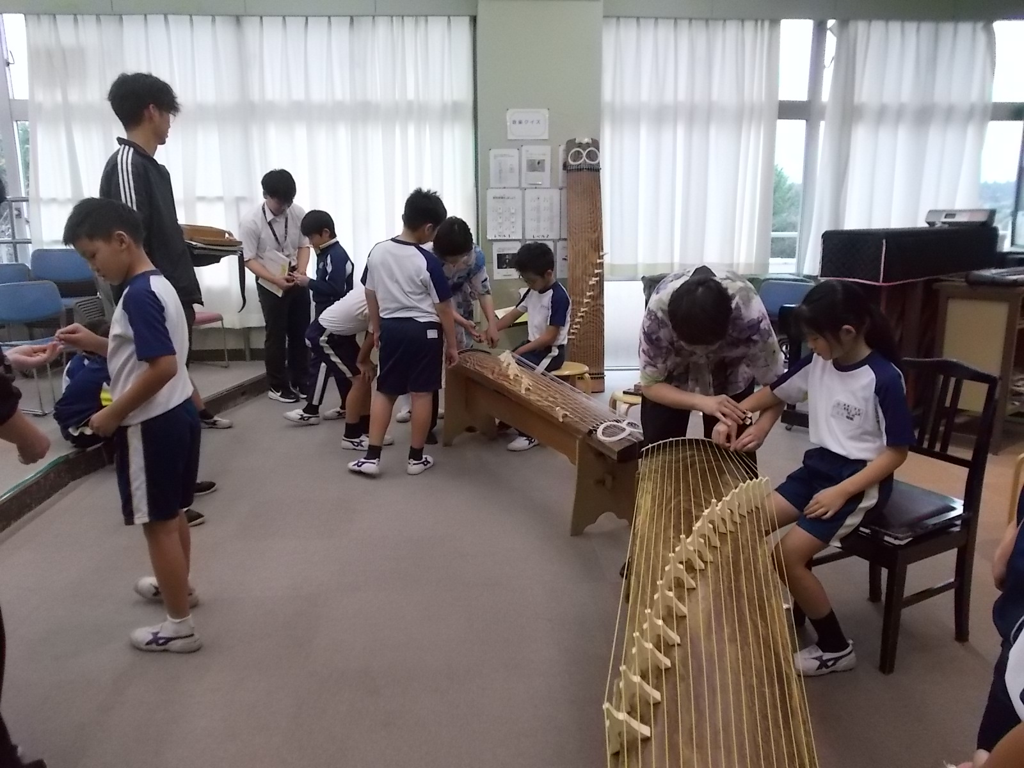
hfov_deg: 60.0
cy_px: 384
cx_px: 512
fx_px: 887
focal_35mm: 30
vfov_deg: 46.8
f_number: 3.4
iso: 400
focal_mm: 5.3
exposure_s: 1/160
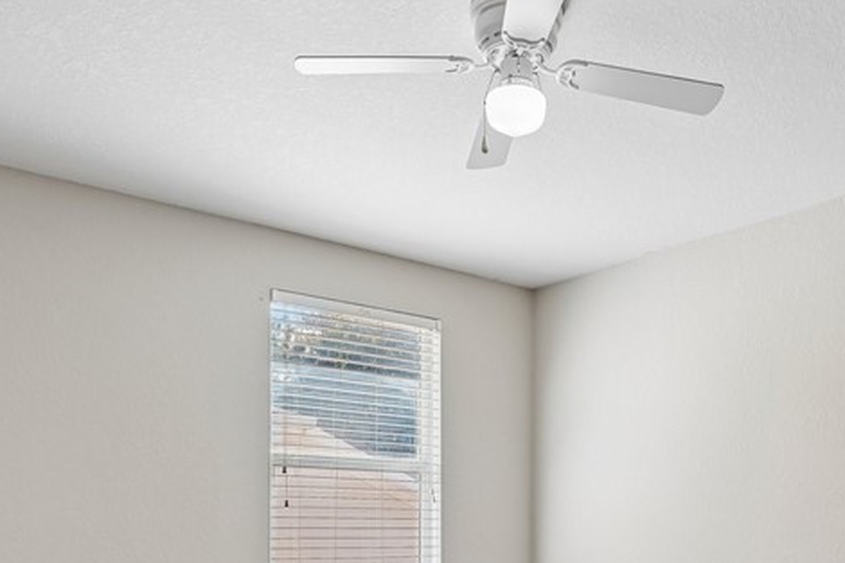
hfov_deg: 50.1
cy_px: 517
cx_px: 523
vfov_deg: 32.9
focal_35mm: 38
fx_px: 895
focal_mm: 16.5
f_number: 8
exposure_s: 1/30
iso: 160
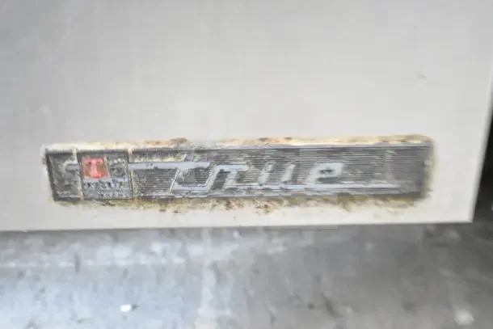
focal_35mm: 48
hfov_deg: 41.1
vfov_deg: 28.1
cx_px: 246
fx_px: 657
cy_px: 164
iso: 10000
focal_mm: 32
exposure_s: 1/50
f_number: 4.5
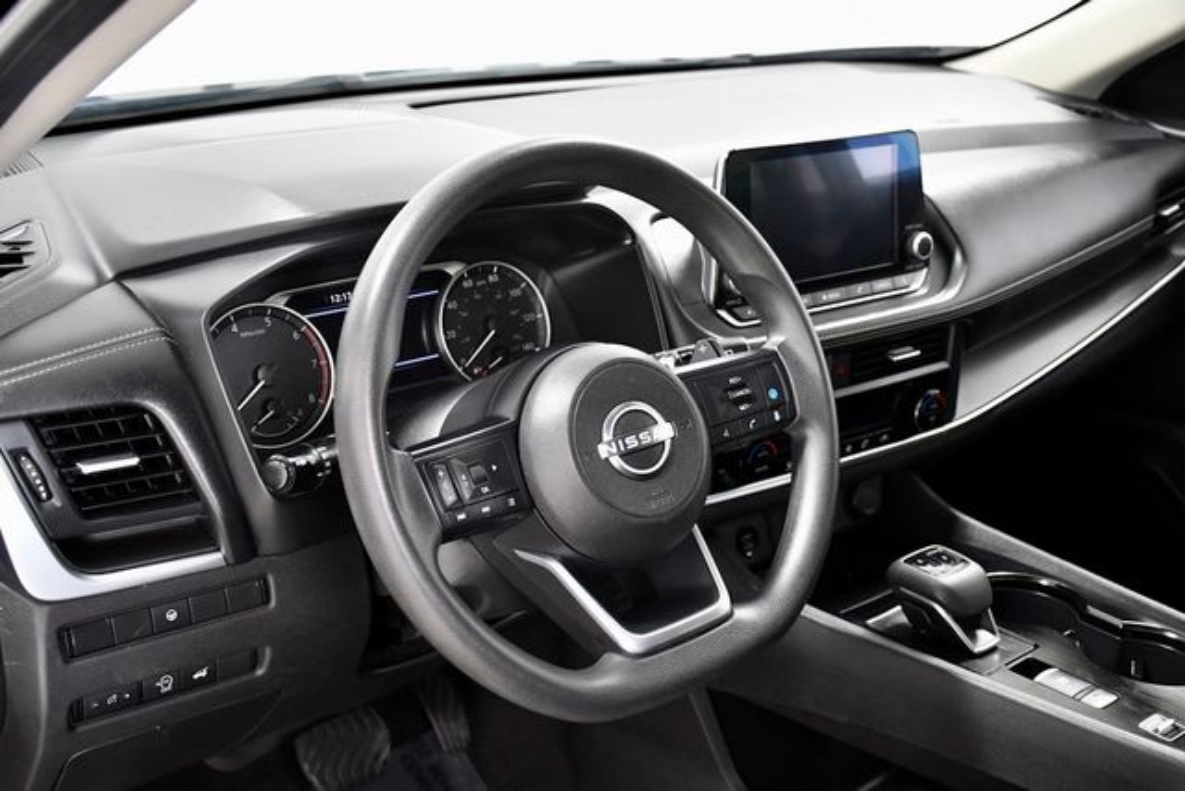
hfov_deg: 43.6
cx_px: 592
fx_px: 1481
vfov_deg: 29.9
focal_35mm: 45
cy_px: 396
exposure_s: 1/100
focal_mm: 30
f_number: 4
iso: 2500
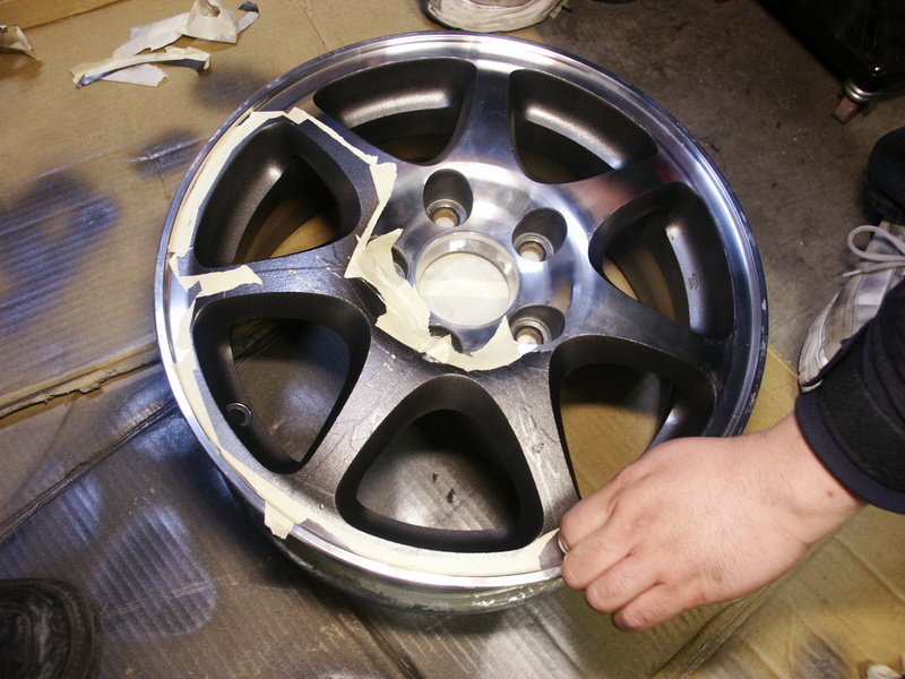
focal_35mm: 34
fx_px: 889
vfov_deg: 41.8
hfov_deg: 54.0
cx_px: 452
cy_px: 340
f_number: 2.8
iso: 125
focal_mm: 8.94
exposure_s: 1/10
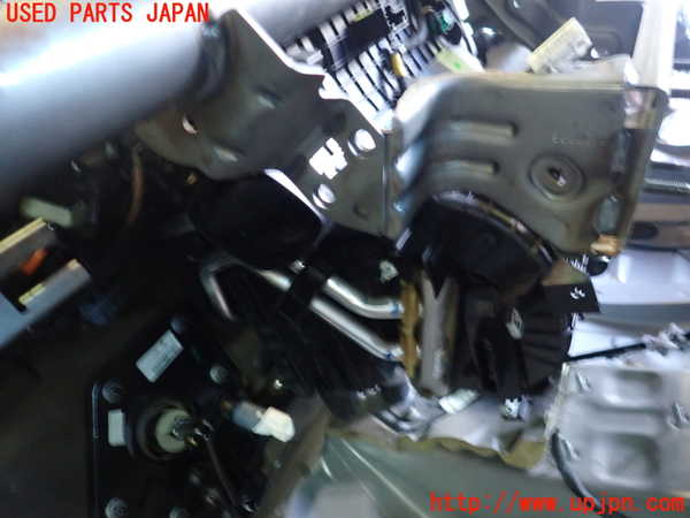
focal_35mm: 25
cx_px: 345
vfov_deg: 54.9
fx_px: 498
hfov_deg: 69.4
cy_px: 259
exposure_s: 1/15
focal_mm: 4.5
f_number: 2
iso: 800
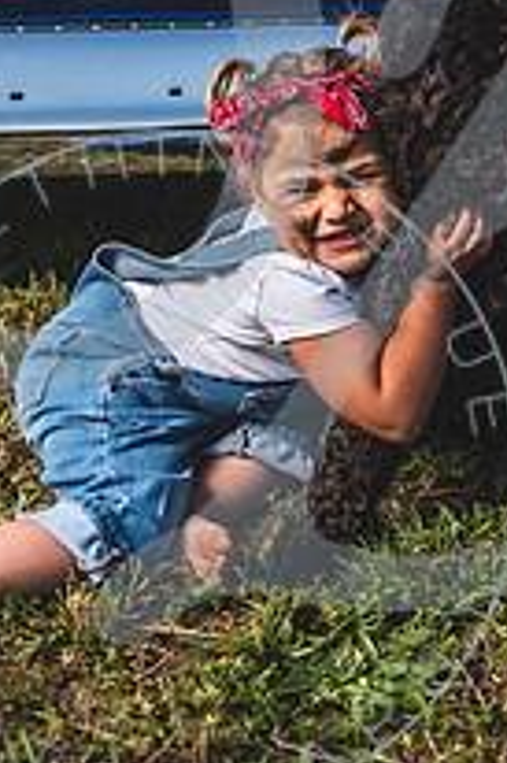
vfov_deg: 24.2
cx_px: 344
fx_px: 1756
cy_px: 193
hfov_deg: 16.4
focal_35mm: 83
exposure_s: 1/500
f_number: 2.8
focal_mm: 38
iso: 100
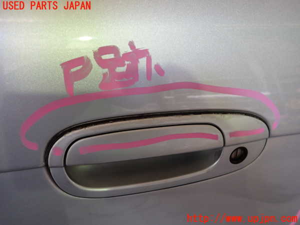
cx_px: 150
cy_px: 112
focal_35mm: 30
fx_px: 260
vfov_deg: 46.8
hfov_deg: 60.0
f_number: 2.3
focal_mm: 5.4
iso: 250
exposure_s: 1/30
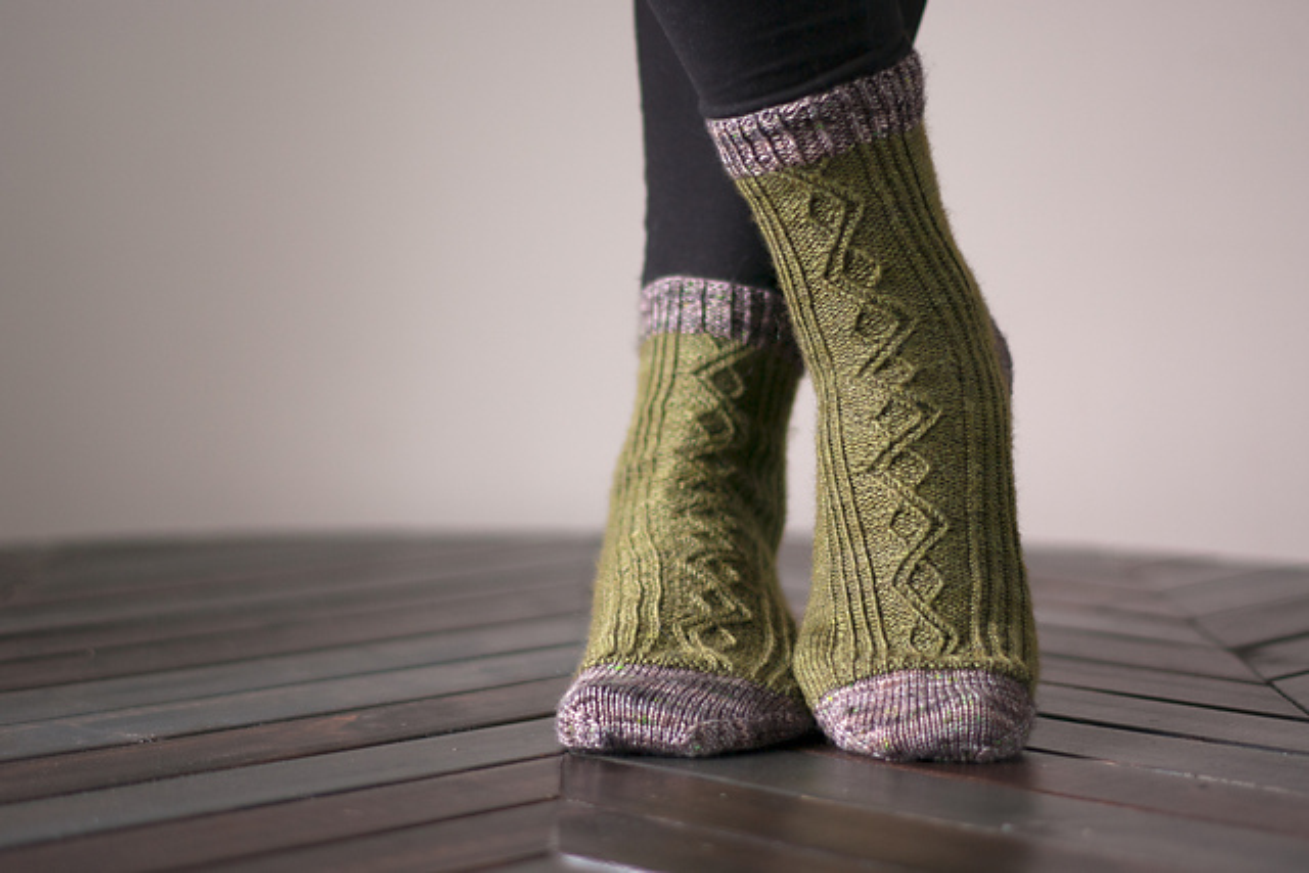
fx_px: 2728
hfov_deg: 27.0
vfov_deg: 18.2
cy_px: 436
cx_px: 654
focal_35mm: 75
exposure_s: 1/125
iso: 400
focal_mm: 50
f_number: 2
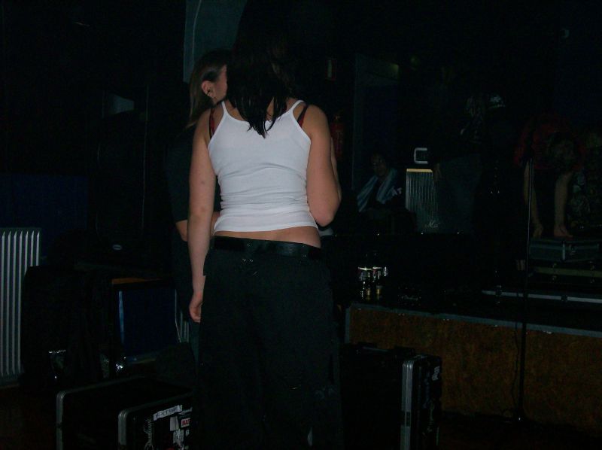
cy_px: 225
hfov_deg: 42.1
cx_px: 301
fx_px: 782
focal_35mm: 45
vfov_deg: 32.1
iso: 140
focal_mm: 7.6
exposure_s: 1/36.6
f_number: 3
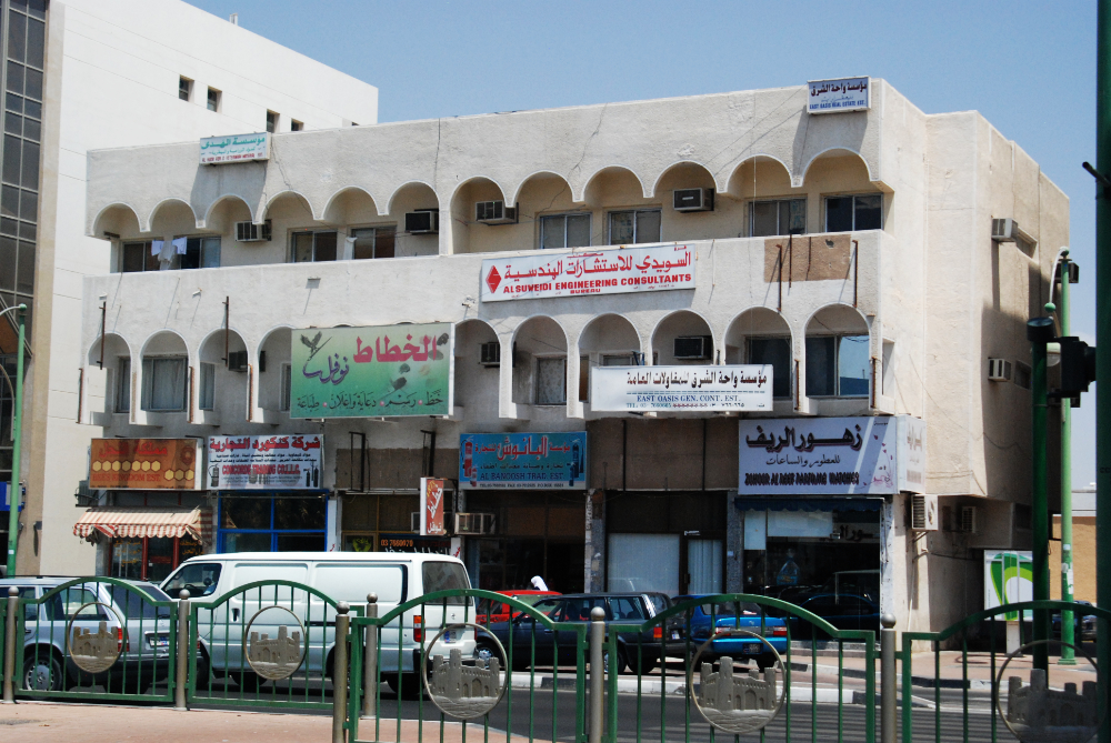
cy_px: 372
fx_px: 1946
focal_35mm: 63
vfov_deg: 21.6
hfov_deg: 31.9
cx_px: 556
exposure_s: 1/1250
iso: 640
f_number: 8
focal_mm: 42
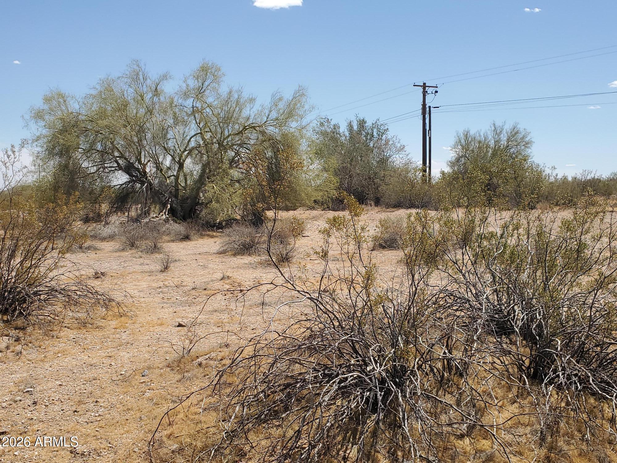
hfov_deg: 67.3
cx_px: 308
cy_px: 232
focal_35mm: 26
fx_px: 463
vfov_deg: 53.1
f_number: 2.4
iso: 50
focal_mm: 4.3
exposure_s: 1/1703
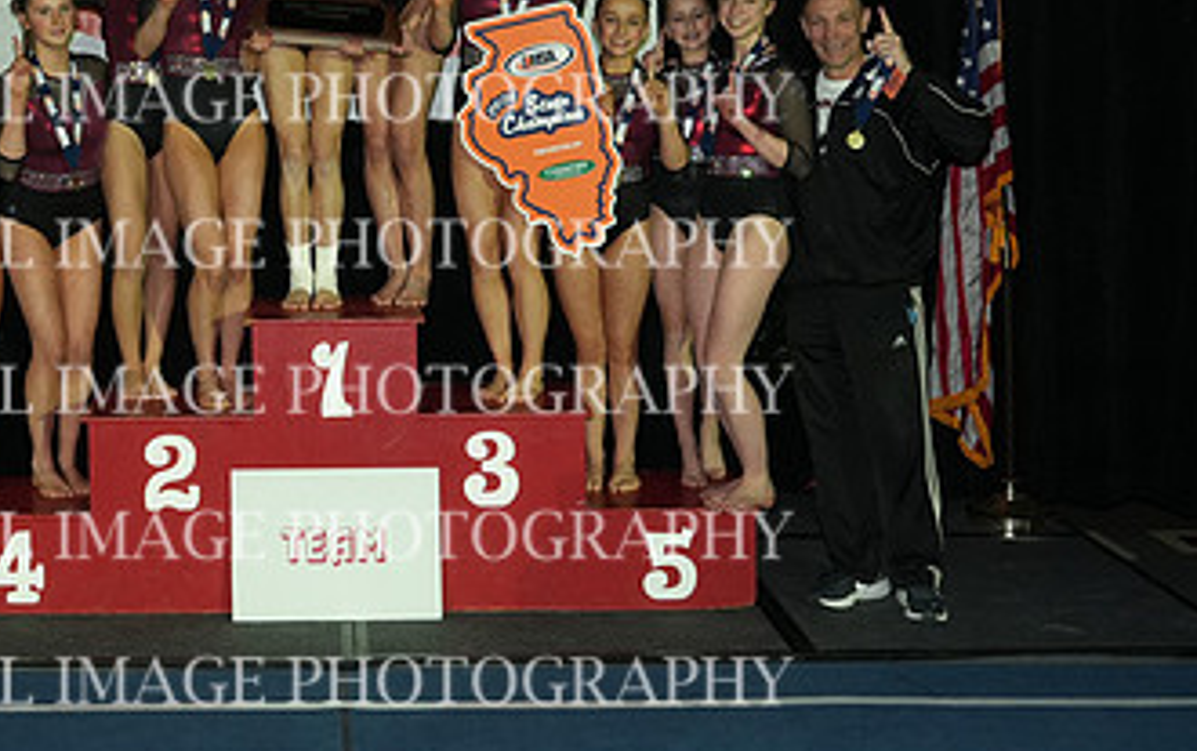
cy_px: 171
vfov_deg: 21.8
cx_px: 268
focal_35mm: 59
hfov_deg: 33.7
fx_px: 1927
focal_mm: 22
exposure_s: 1/125
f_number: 8
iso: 1250
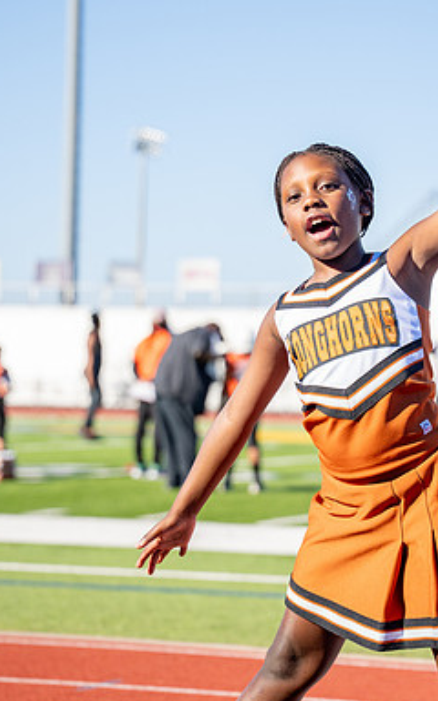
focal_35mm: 124
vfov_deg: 16.8
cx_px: 307
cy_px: 324
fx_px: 2368
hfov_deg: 10.6
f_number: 2.8
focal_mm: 70
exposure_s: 1/2500
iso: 250
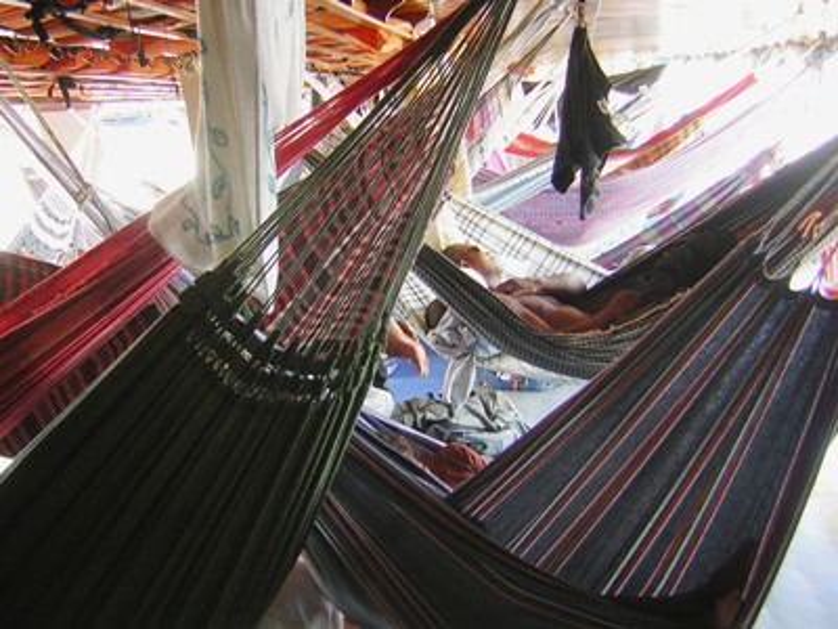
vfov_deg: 39.7
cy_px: 314
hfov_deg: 51.4
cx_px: 419
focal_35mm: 36
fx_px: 872
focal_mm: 4.7
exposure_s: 1/10.6
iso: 50
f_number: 2.6
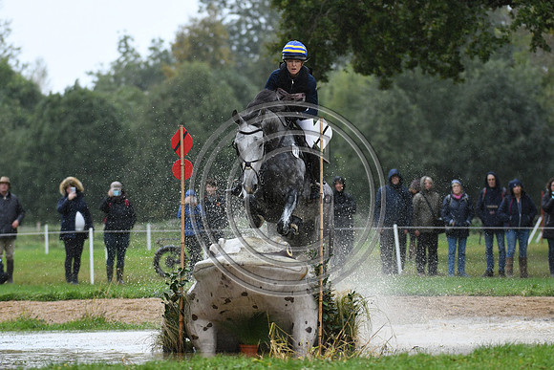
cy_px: 185
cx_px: 277
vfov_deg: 4.6
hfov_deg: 6.9
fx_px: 4618
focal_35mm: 300
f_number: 4.5
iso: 1250
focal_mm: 200
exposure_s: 1/1250
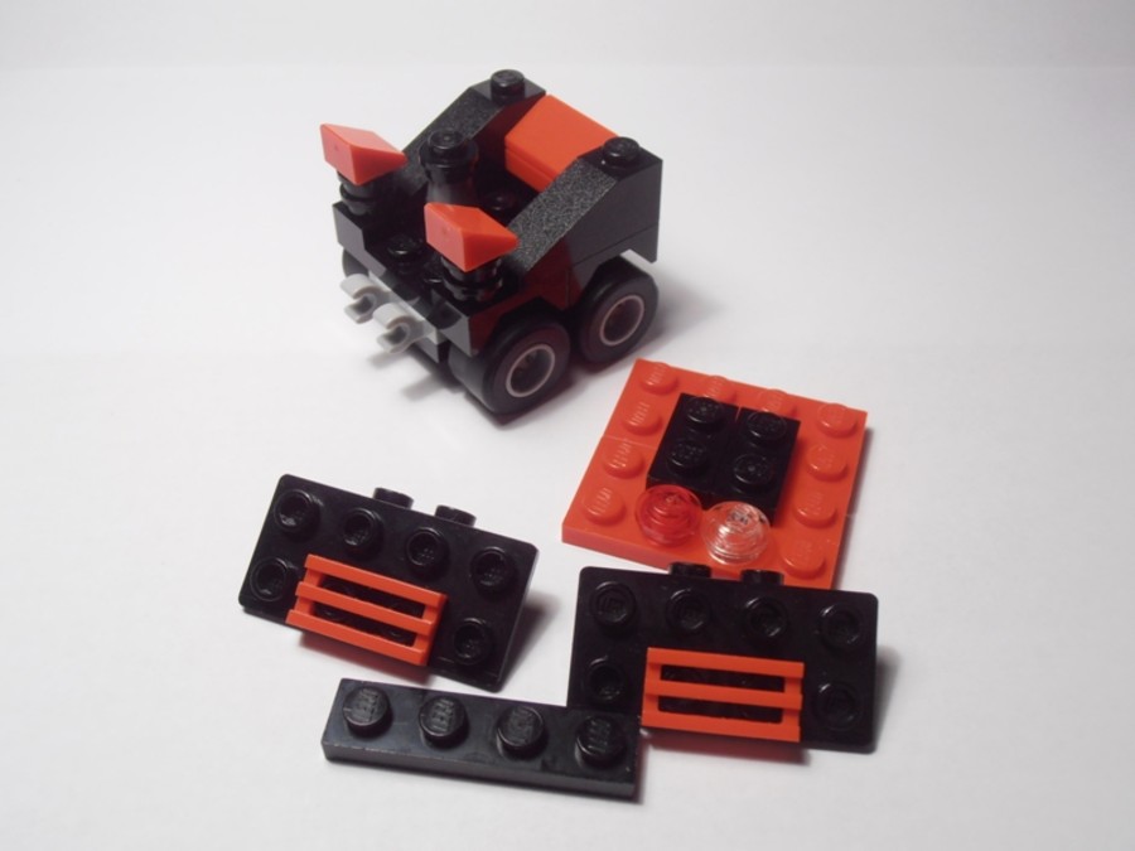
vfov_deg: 38.7
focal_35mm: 37
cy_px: 426
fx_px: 1213
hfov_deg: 50.1
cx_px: 568
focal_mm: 6.61
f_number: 3.9
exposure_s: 1/40
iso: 80
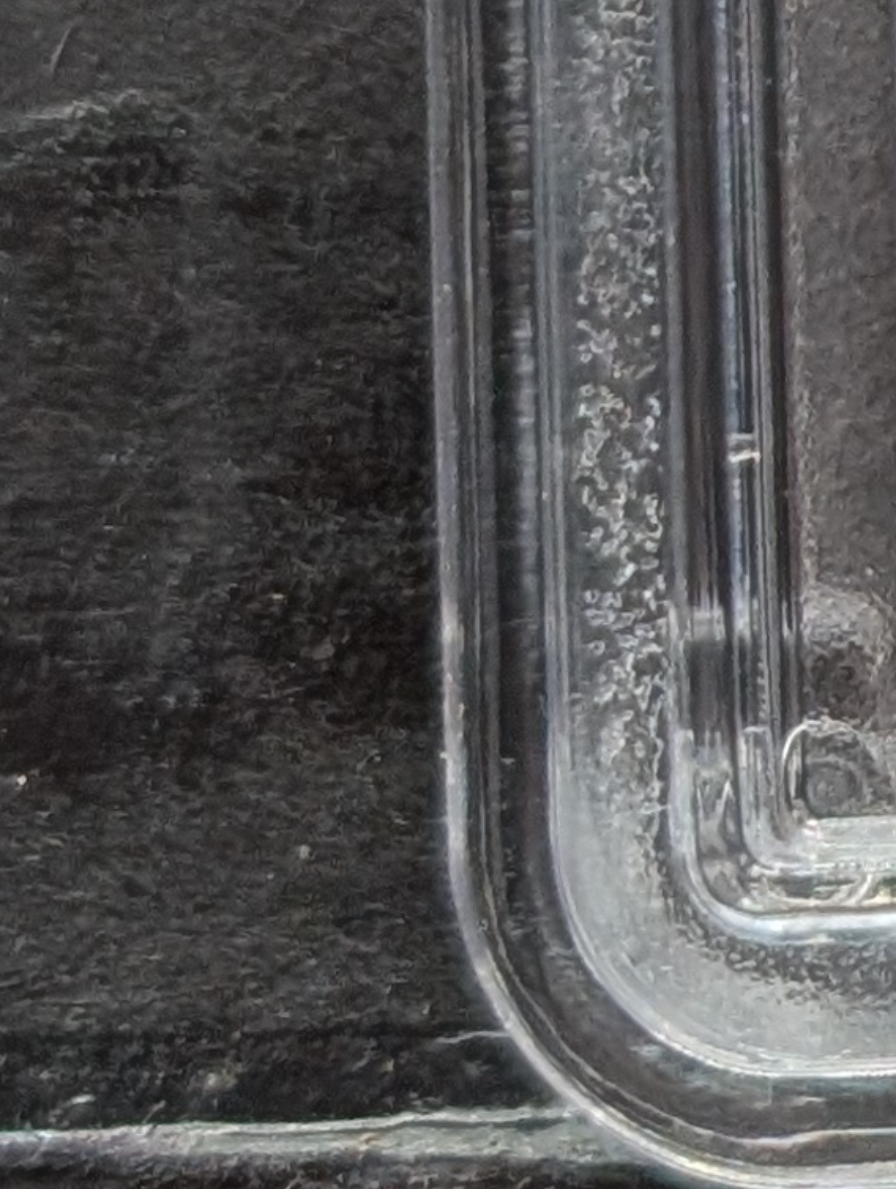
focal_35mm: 265
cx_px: 2388
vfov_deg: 7.3
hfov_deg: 5.4
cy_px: -956
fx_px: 9120
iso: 72
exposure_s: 1/122
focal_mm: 6.9
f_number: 1.68
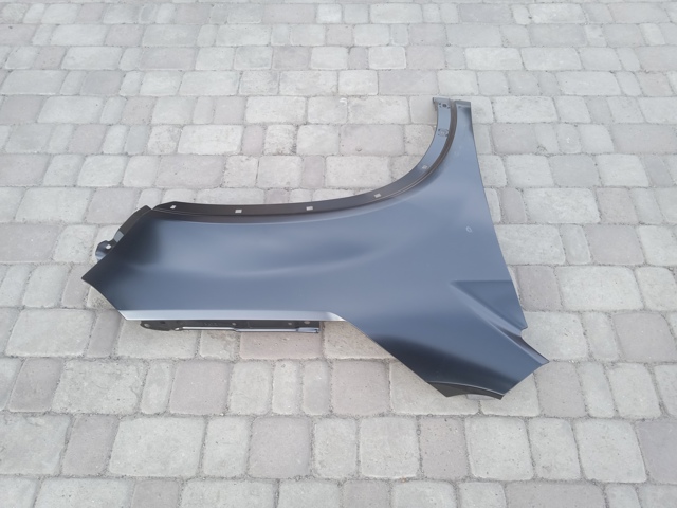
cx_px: 338
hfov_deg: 63.4
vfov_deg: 49.7
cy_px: 254
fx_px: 548
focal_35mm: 28
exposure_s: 1/100
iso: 140
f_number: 2.2
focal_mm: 3.43
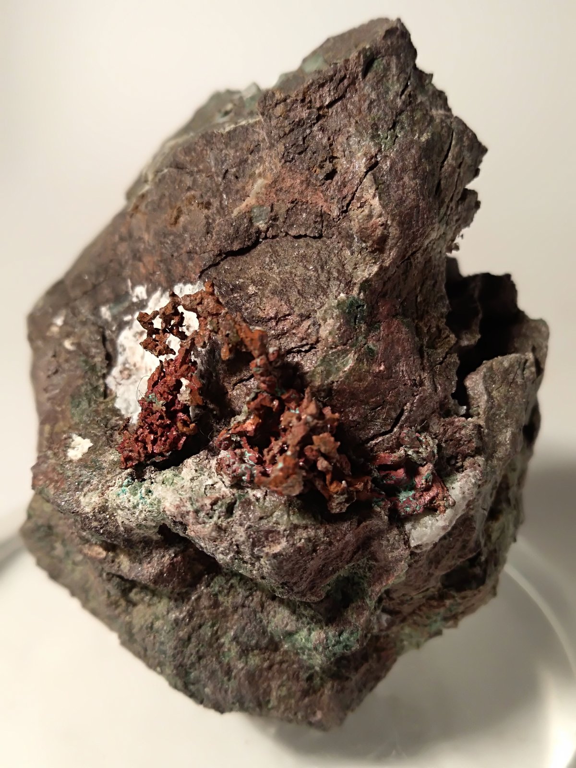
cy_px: 384
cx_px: 288
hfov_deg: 53.1
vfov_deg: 67.3
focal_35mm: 26
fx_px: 577
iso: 116
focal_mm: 3.54
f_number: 2
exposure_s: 1/100
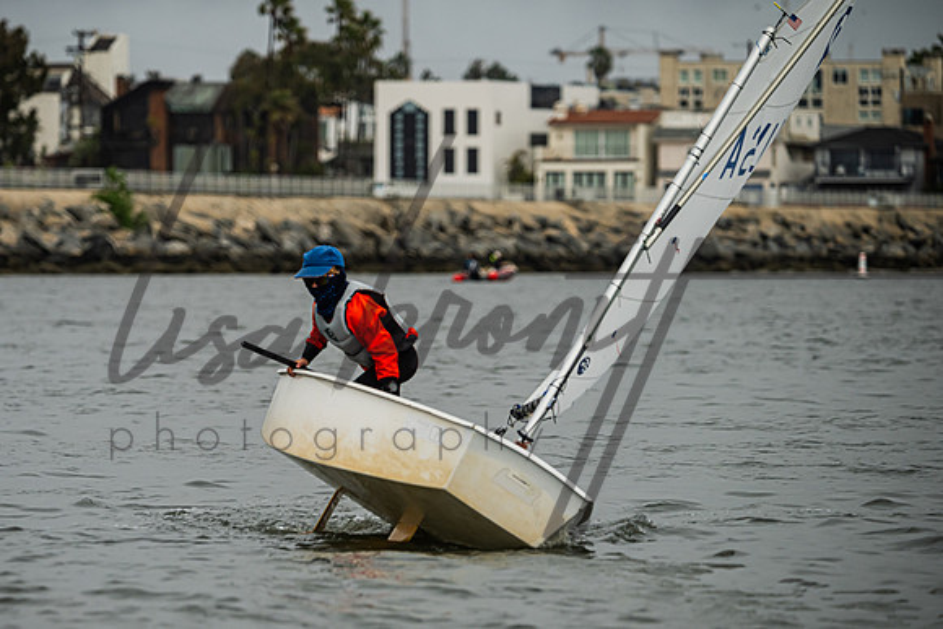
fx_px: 7745
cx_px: 356
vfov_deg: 4.7
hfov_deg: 7.0
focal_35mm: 296
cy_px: 392
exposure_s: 1/4000
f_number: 5
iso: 320
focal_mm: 220
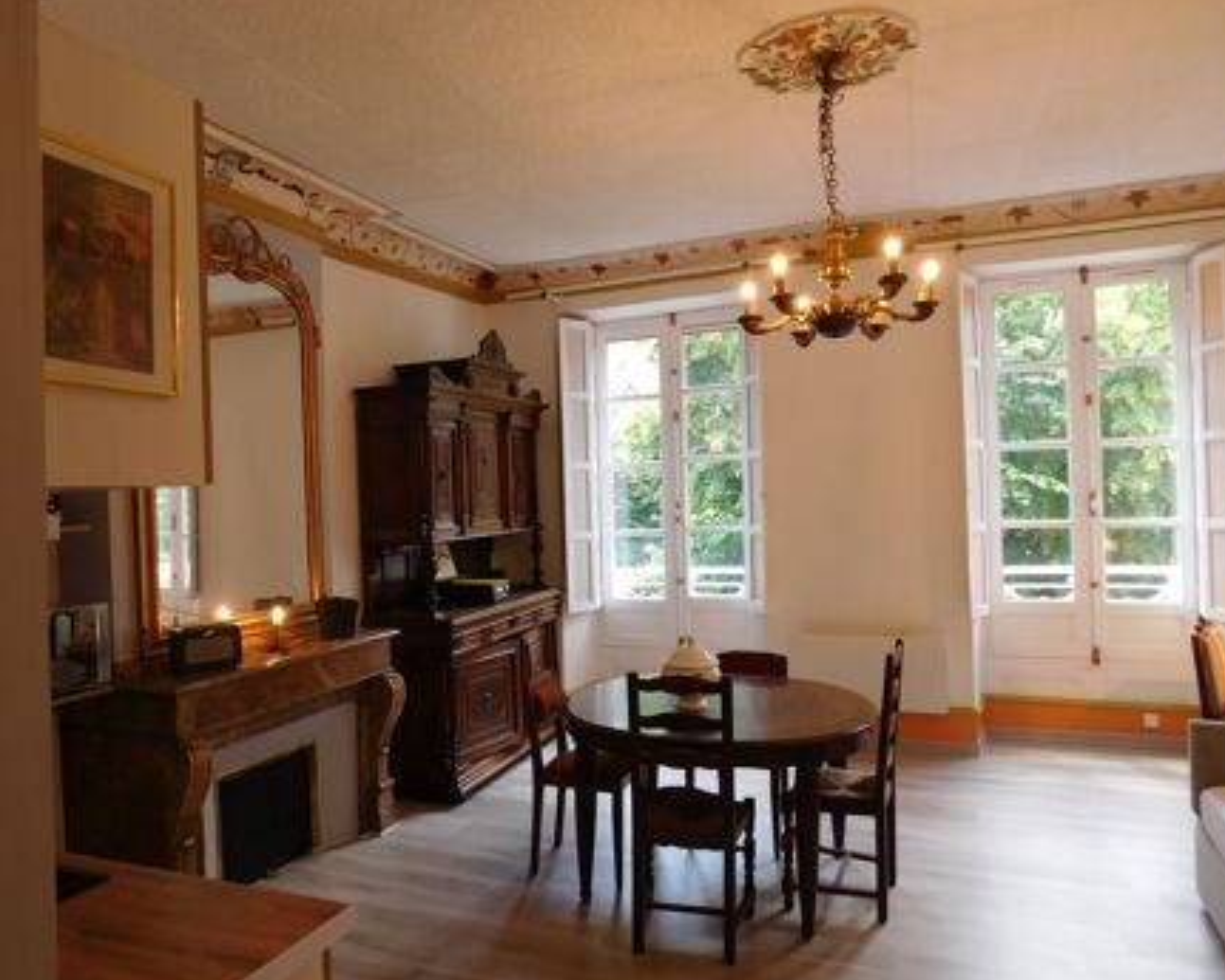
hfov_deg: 68.1
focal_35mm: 25
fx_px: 907
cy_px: 500
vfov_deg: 56.8
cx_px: 585
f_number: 3
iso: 125
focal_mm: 4
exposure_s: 1/50
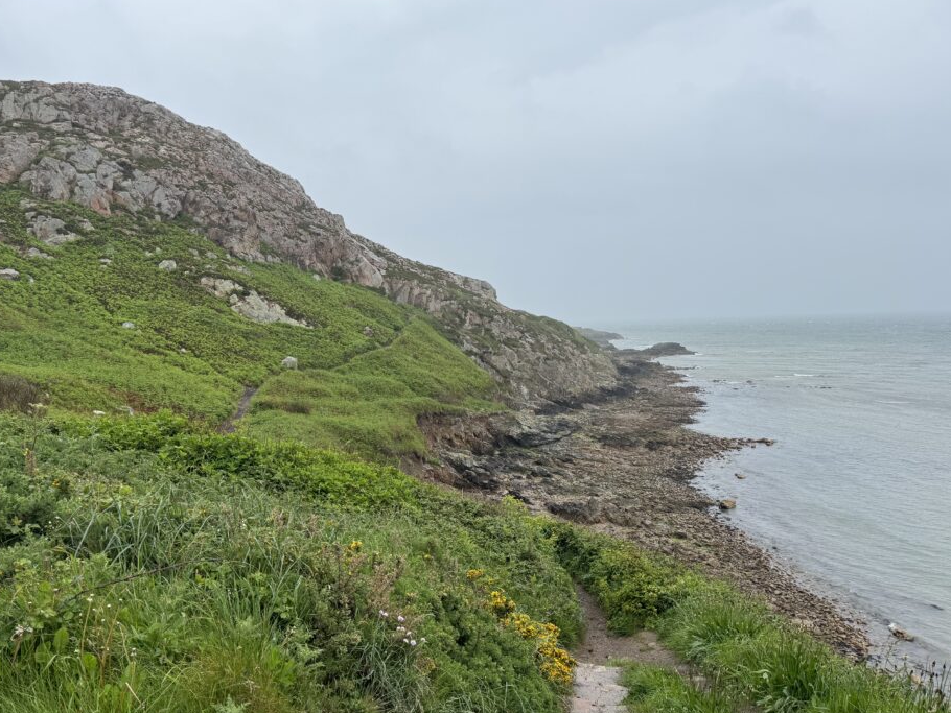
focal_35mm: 27
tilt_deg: -3.8
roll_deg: +2.0
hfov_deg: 65.1
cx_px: 422
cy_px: 375
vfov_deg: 51.4
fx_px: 742
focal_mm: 6.76
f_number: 1.78
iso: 80
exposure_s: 1/2252
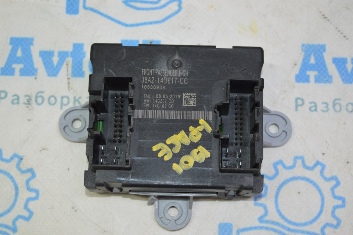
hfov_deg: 29.9
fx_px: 661
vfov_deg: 20.1
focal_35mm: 68
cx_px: 176
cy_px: 118
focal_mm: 45
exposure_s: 1/60
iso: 720
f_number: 5.3
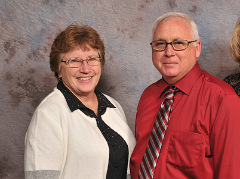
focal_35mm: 79
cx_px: 159
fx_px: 547
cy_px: 100
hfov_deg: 24.6
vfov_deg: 18.6
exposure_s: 1/125
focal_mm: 38
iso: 200
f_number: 5.6
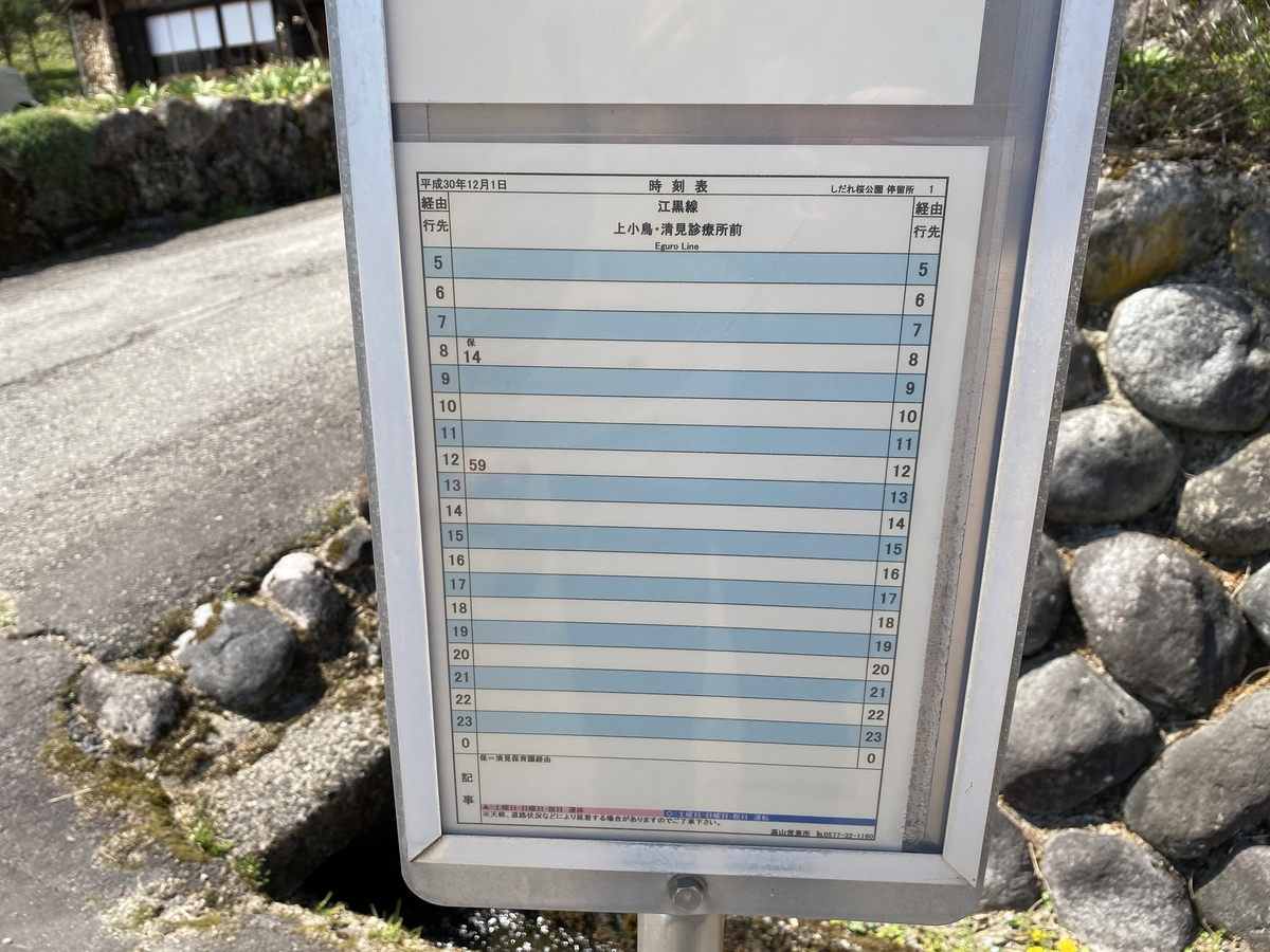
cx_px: 635
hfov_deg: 67.3
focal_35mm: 26
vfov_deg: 53.1
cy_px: 476
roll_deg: +1.6
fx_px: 954
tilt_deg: -19.5
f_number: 1.8
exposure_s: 1/1245
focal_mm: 4.25
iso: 32
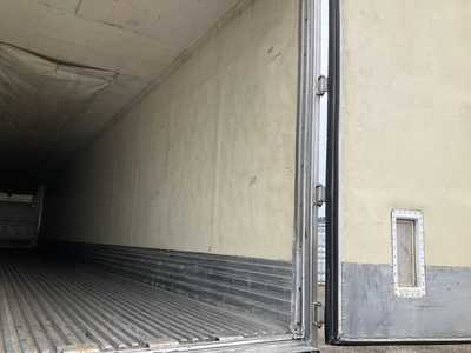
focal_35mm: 29
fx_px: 395
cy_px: 176
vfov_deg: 48.2
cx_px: 236
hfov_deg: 61.7
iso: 20
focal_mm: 3
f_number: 1.8
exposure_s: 1/122
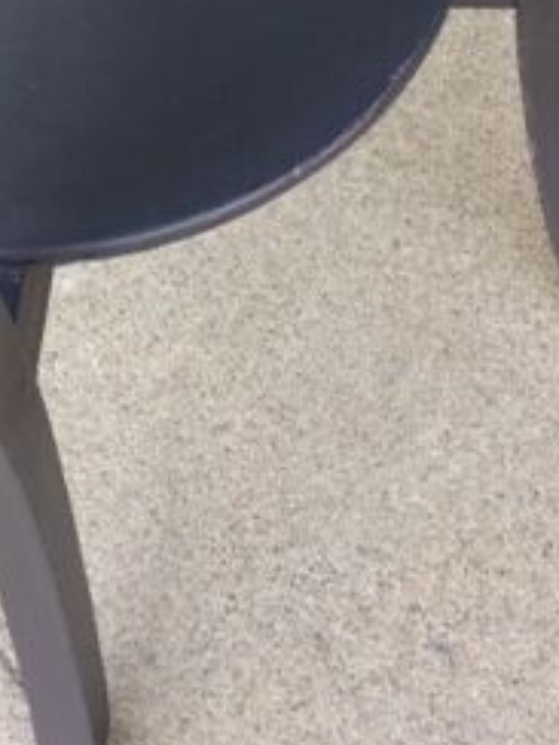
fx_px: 1636
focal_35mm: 76
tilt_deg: -47.6
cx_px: 134
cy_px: -43
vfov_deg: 24.2
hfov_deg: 19.2
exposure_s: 1/100
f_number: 2.2
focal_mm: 4.15
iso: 40
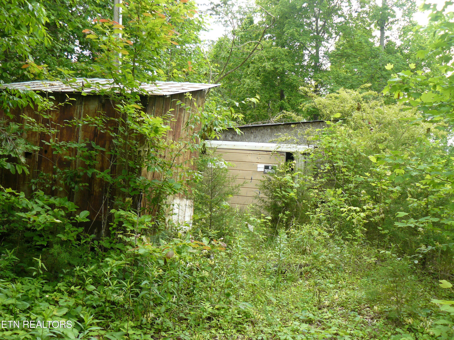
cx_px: 227
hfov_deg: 51.4
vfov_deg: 39.7
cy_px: 170
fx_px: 472
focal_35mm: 36
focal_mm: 6
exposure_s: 1/100
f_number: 2.8
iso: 100
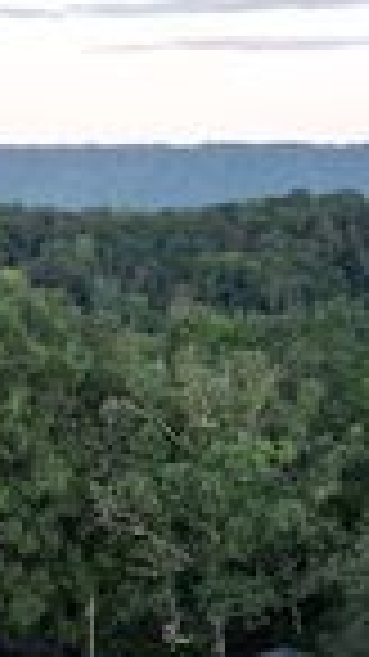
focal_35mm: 77
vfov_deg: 25.7
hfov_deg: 15.5
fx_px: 1341
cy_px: 704
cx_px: 43
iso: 100
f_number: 1.7
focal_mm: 6.72
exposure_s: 1/80
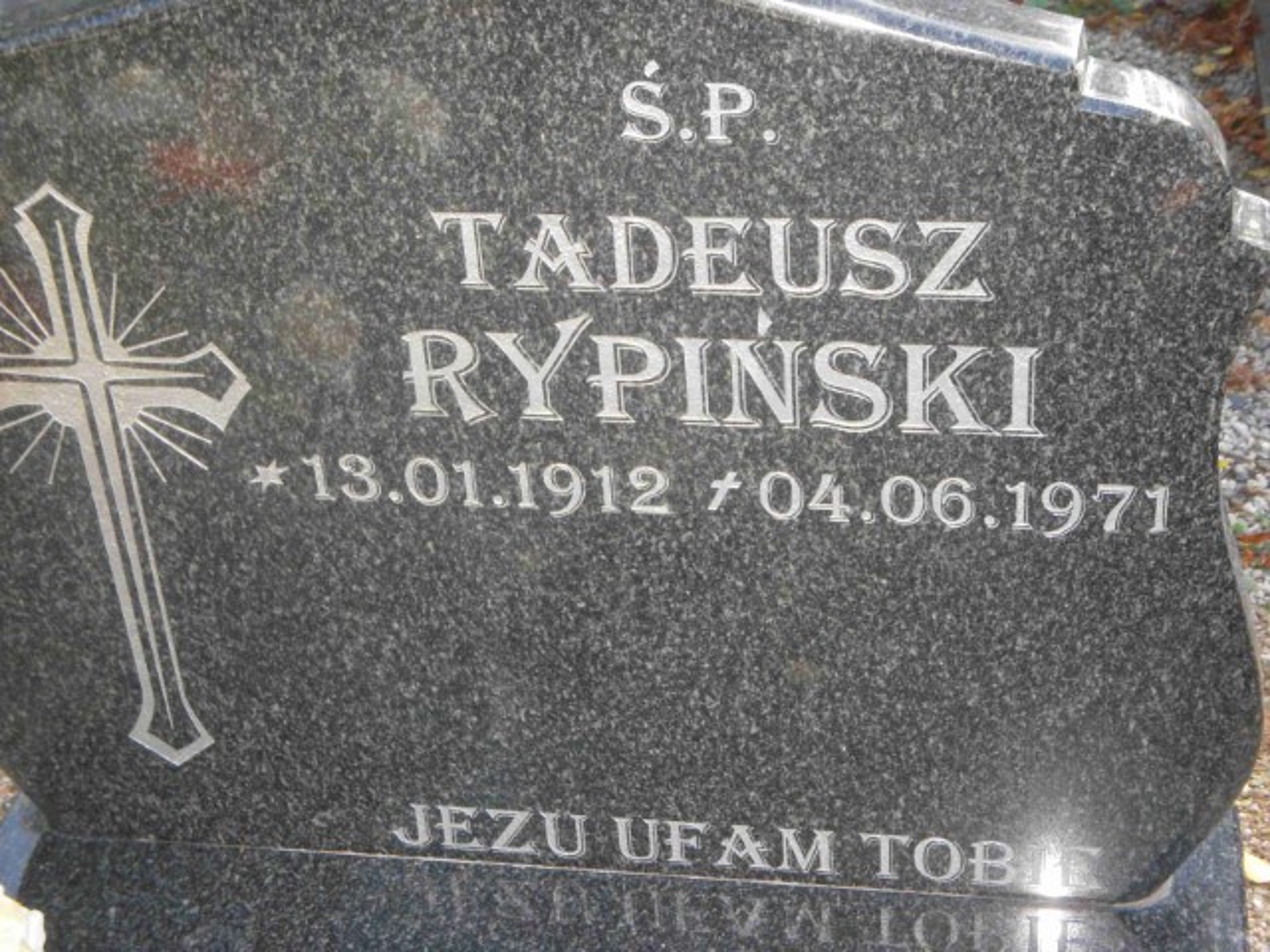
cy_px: 476
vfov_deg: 22.3
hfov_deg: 29.4
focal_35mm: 66
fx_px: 2421
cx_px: 635
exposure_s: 1/125
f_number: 3.7
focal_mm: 11
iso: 320
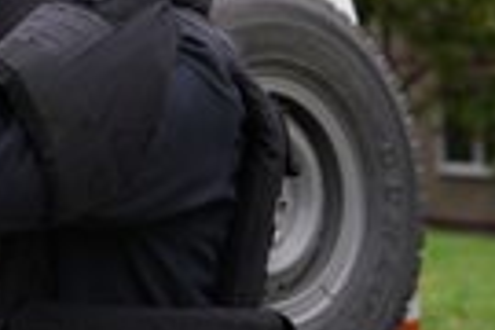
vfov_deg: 7.7
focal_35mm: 175
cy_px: -130
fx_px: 2406
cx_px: -29
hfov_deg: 11.6
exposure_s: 1/160
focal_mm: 59
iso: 200
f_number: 4
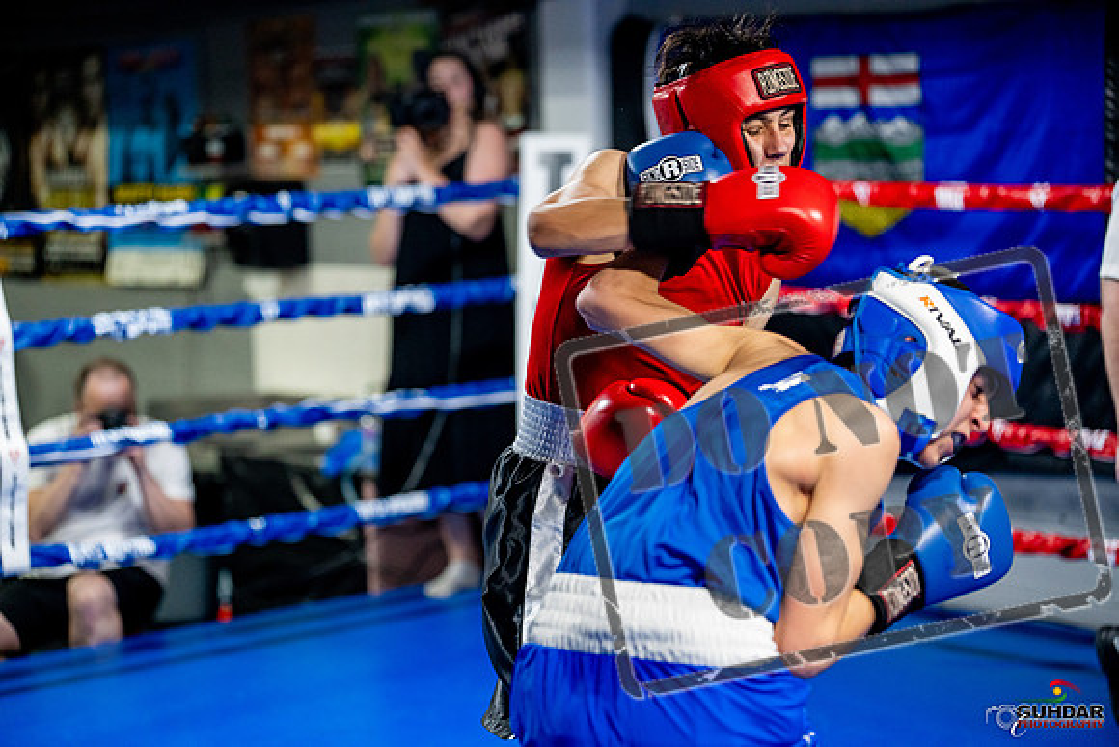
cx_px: 560
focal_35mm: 81
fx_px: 2518
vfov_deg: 16.9
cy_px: 374
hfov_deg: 25.1
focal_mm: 81
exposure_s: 1/1000
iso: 4000
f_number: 2
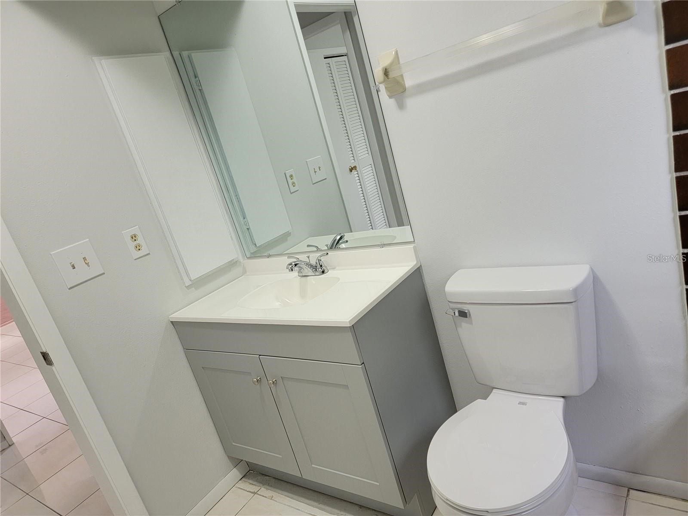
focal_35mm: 24
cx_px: 344
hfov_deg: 71.6
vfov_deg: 56.8
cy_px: 258
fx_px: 477
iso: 250
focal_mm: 6.7
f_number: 1.8
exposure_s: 1/120
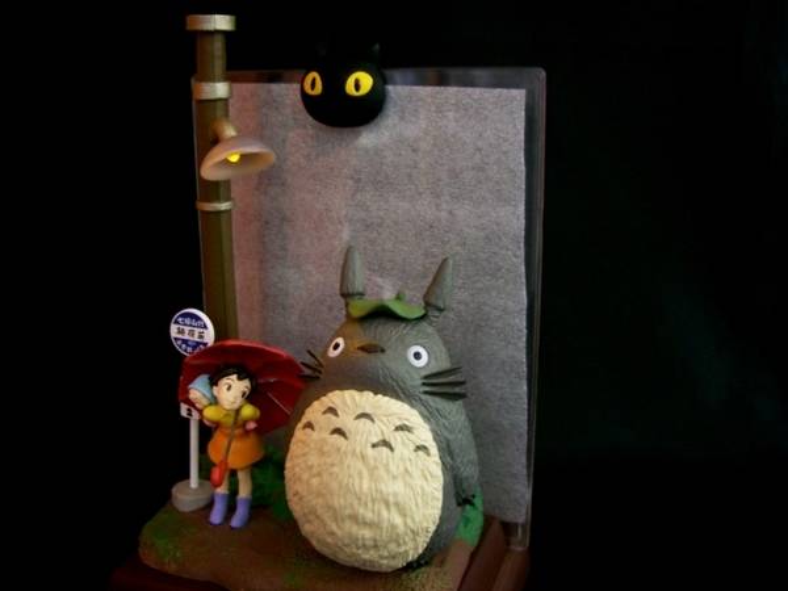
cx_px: 394
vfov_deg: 37.7
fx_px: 865
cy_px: 296
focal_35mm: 38
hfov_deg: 49.0
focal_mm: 7.9
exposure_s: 1/10
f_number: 2.8
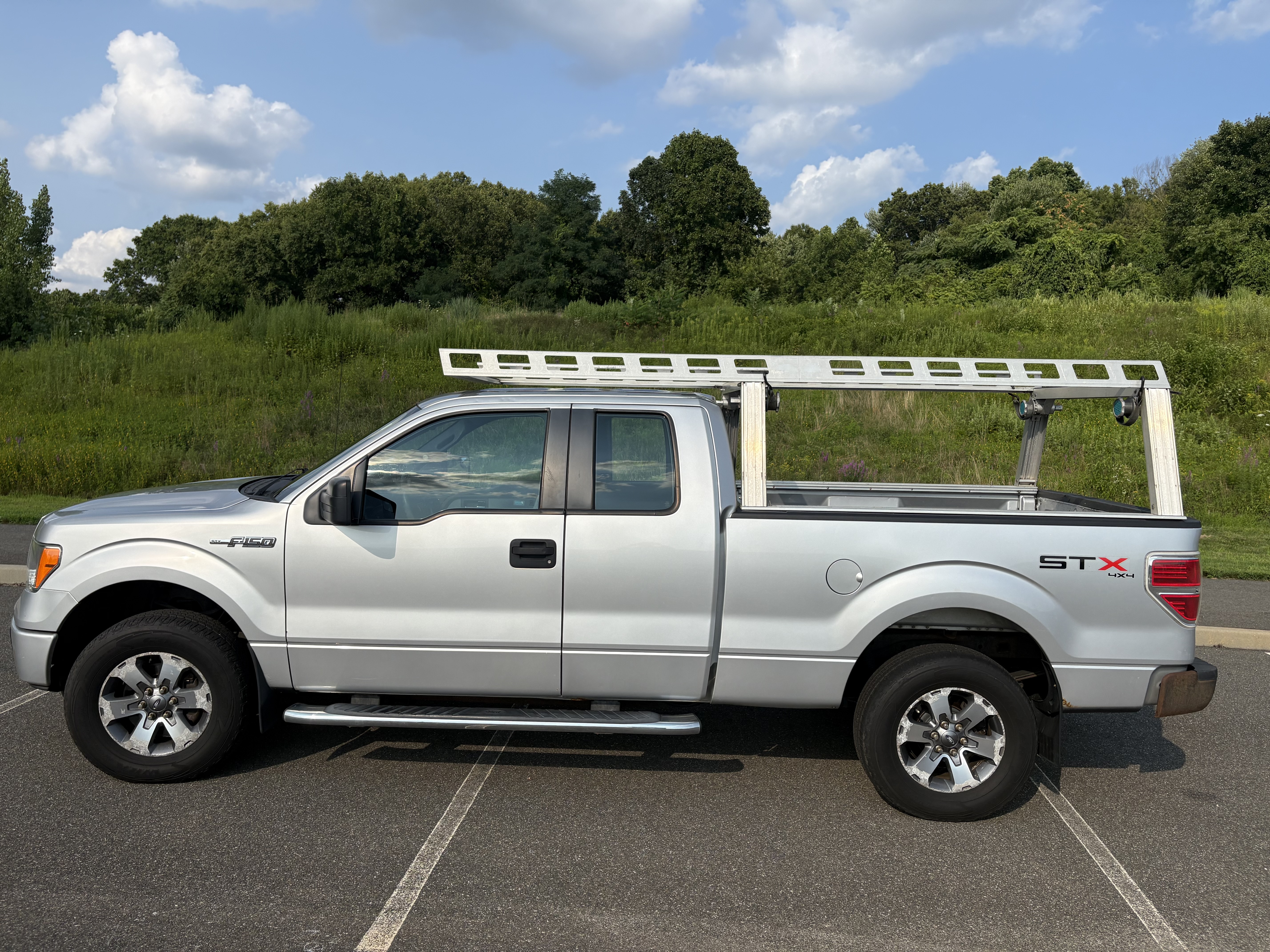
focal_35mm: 26
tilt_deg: -3.1
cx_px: 635
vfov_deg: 53.1
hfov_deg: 67.3
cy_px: 476
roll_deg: -1.8
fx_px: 954
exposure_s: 1/4950
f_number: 1.6
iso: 50
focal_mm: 5.96
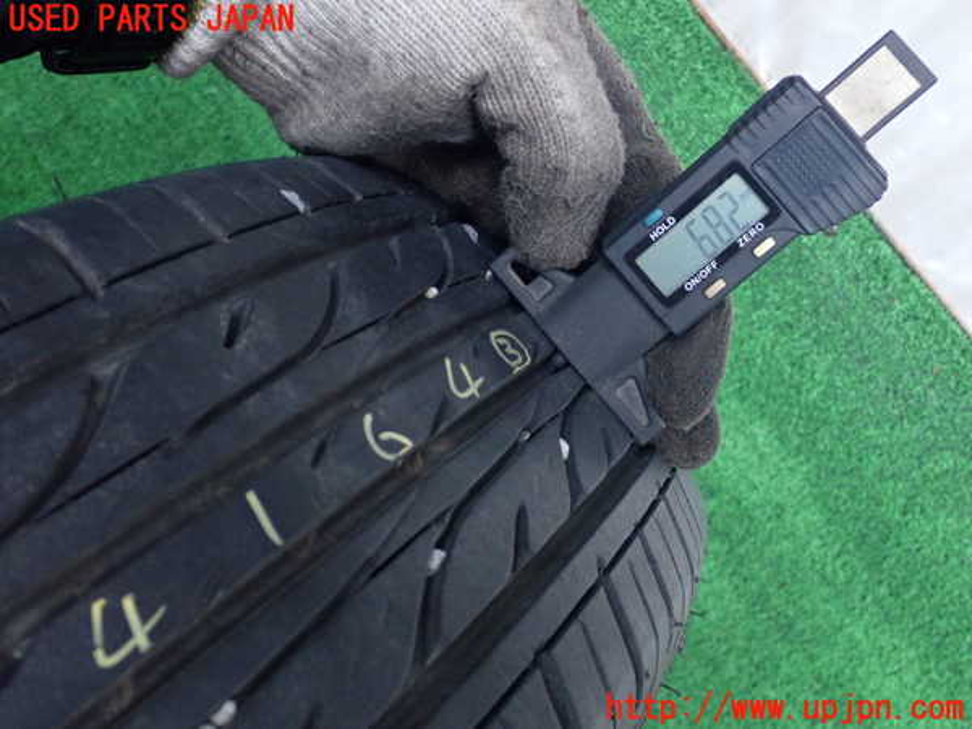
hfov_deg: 45.8
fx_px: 1151
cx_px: 486
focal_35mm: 41
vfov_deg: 35.1
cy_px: 364
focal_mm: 7.31
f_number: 2.8
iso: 800
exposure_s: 1/125
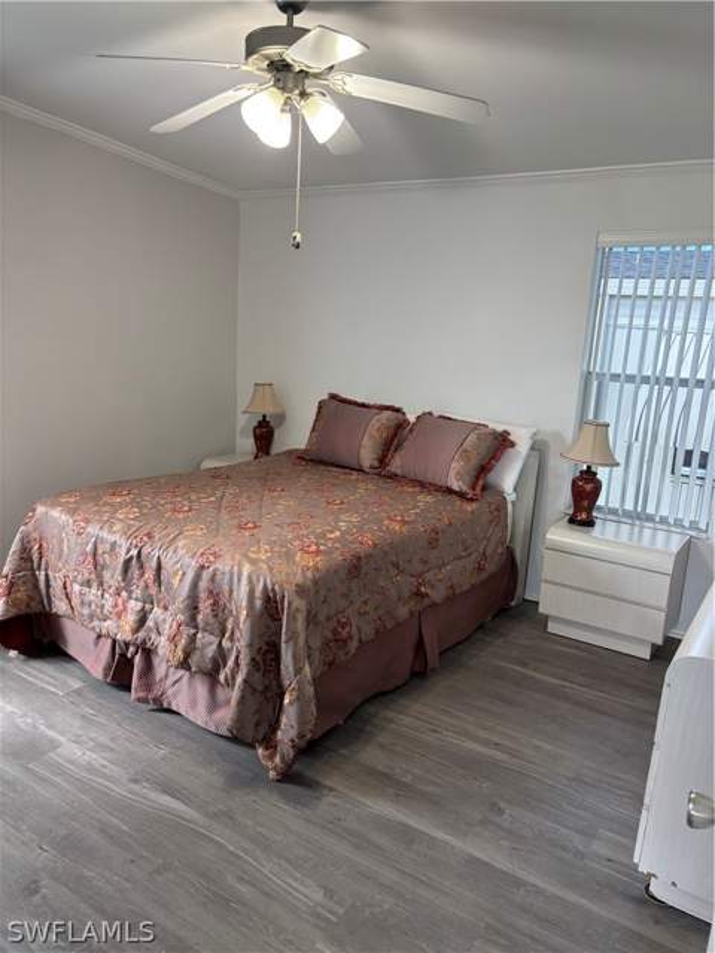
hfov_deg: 53.1
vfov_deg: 67.3
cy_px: 476
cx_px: 358
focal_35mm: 26
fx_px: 716
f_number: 1.6
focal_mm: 5.96
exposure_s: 1/120
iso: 125
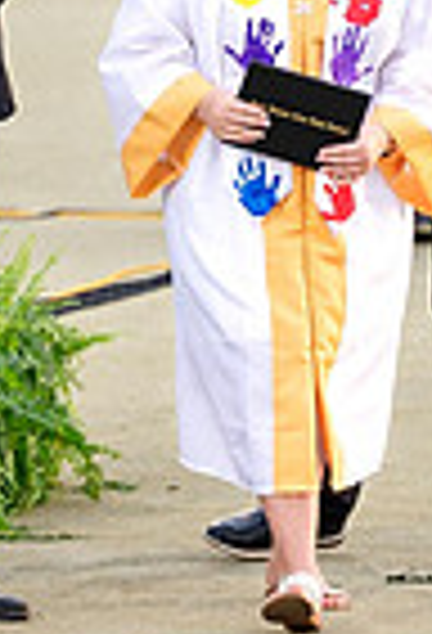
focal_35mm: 1449
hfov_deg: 1.0
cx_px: 409
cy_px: -64
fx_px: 25705
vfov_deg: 1.4
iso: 400
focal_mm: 200
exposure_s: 1/500
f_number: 2.8
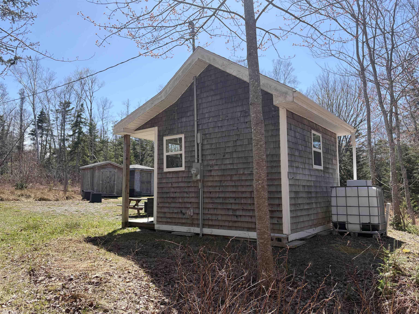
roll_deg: +0.7
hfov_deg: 67.3
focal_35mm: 26
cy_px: 157
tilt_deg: +5.7
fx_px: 315
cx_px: 210
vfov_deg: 53.1
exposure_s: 1/1848
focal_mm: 5.96
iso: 50
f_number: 1.6
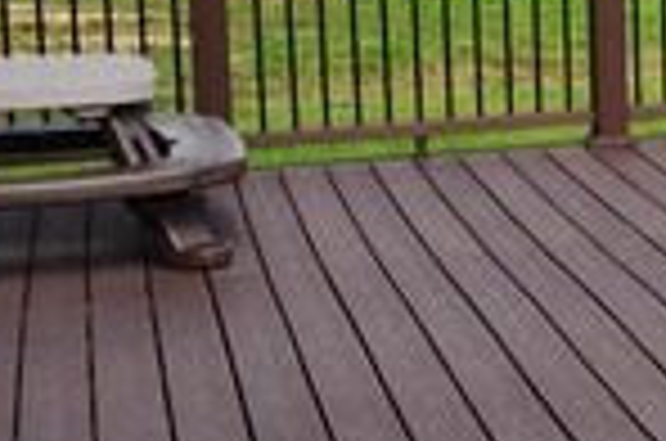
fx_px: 2160
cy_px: -47
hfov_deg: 14.7
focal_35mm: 117
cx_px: 1305
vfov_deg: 11.5
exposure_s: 1/320
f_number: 9
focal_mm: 18
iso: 200
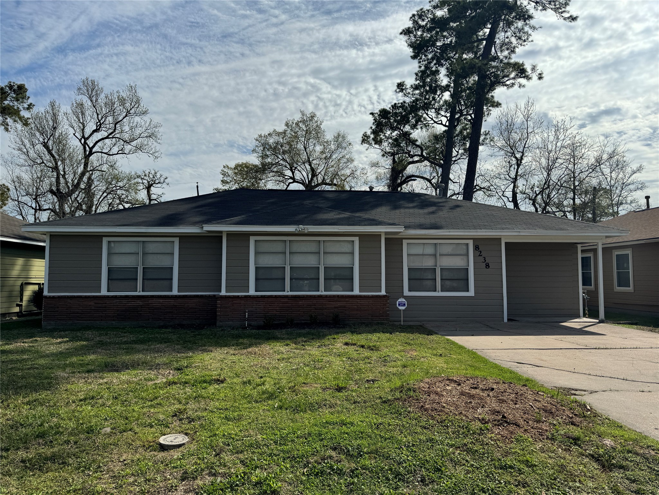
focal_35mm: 24
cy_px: 248
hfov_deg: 71.6
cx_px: 330
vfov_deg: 56.8
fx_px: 457
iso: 80
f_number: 1.78
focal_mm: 6.86
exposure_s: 1/10417
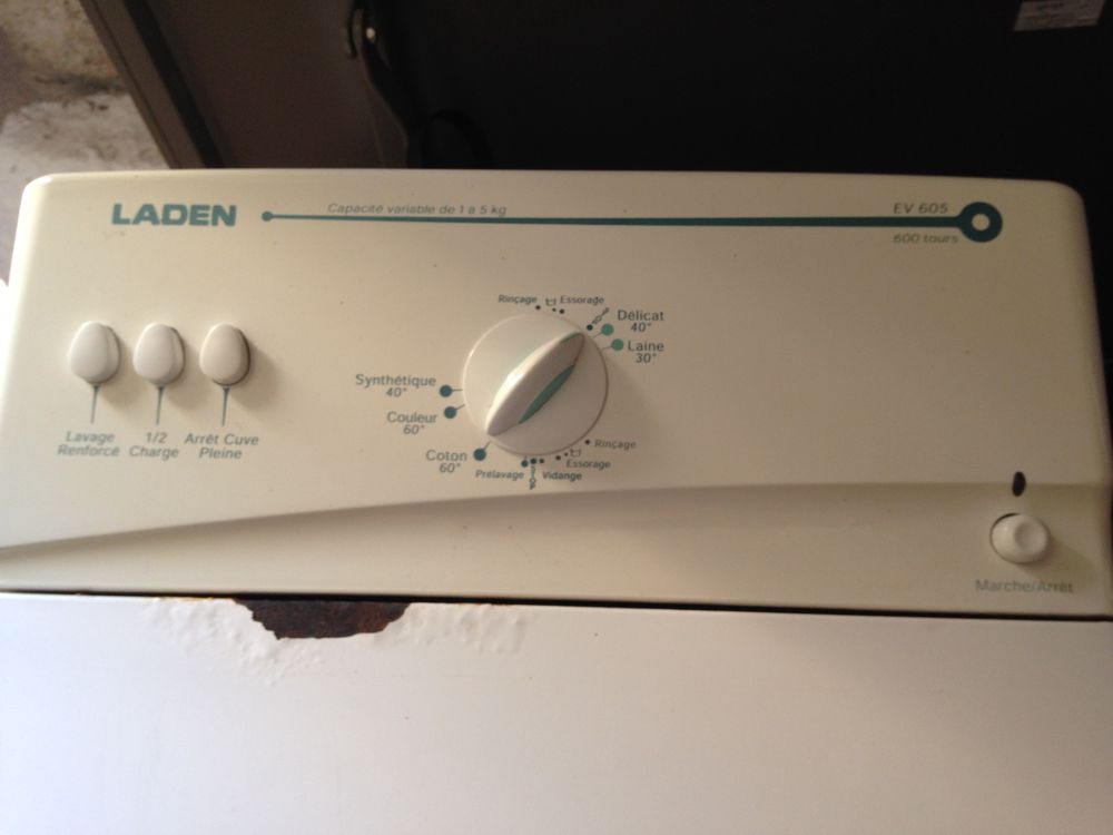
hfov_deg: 55.4
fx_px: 1061
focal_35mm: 33
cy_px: 418
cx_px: 556
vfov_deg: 42.9
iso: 64
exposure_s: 1/20
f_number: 2.4
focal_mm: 4.12
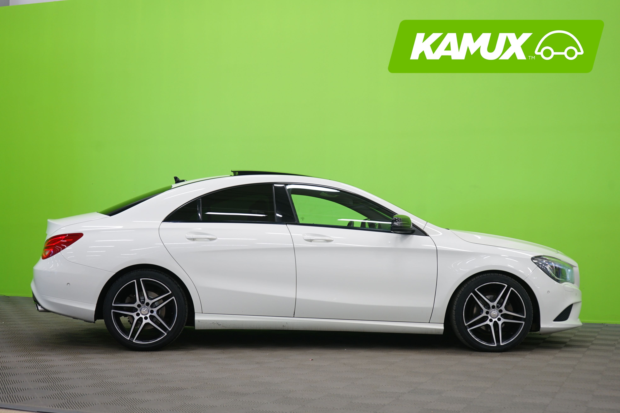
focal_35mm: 49
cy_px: 206
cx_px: 310
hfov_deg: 40.3
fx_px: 844
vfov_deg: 27.5
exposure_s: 1/10
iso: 400
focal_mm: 49
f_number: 4.5
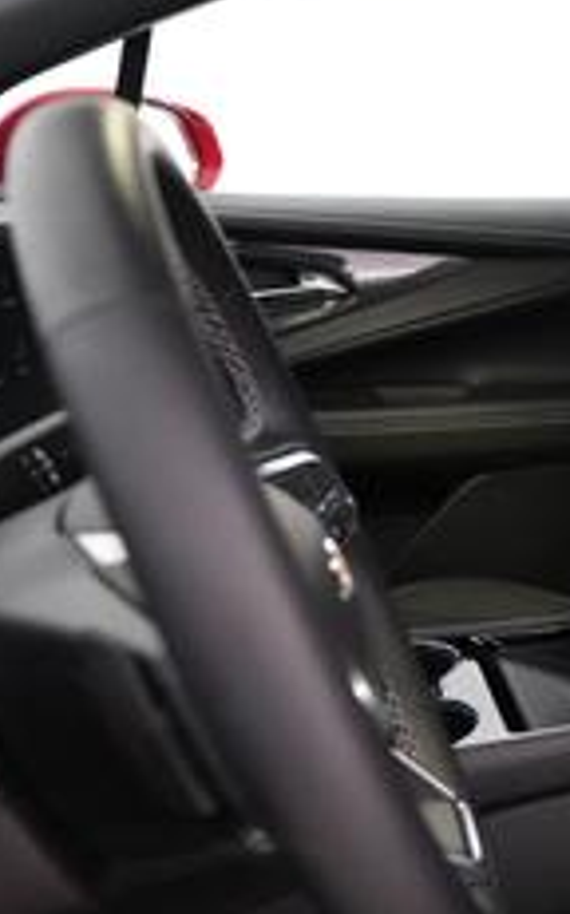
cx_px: 859
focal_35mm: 48
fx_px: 1195
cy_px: 526
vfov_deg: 41.8
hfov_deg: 22.1
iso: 10000
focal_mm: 17
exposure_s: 1/250
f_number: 2.8
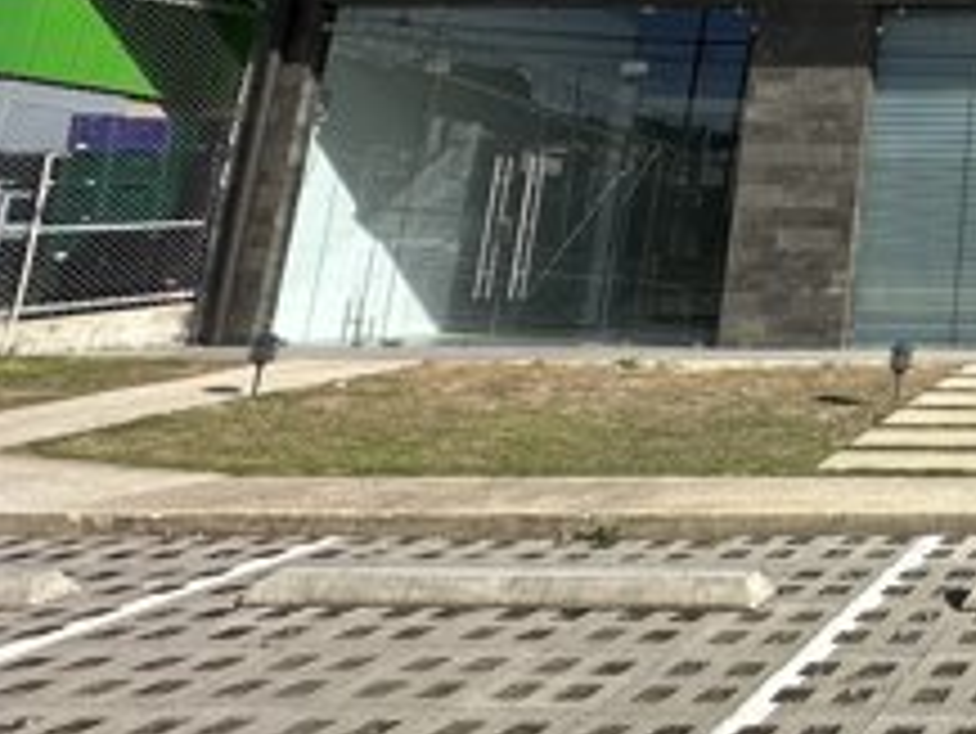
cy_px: 18
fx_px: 1157
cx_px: 1347
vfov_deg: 32.6
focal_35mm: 41
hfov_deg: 31.6
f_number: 2.2
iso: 40
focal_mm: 2.22
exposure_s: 1/882
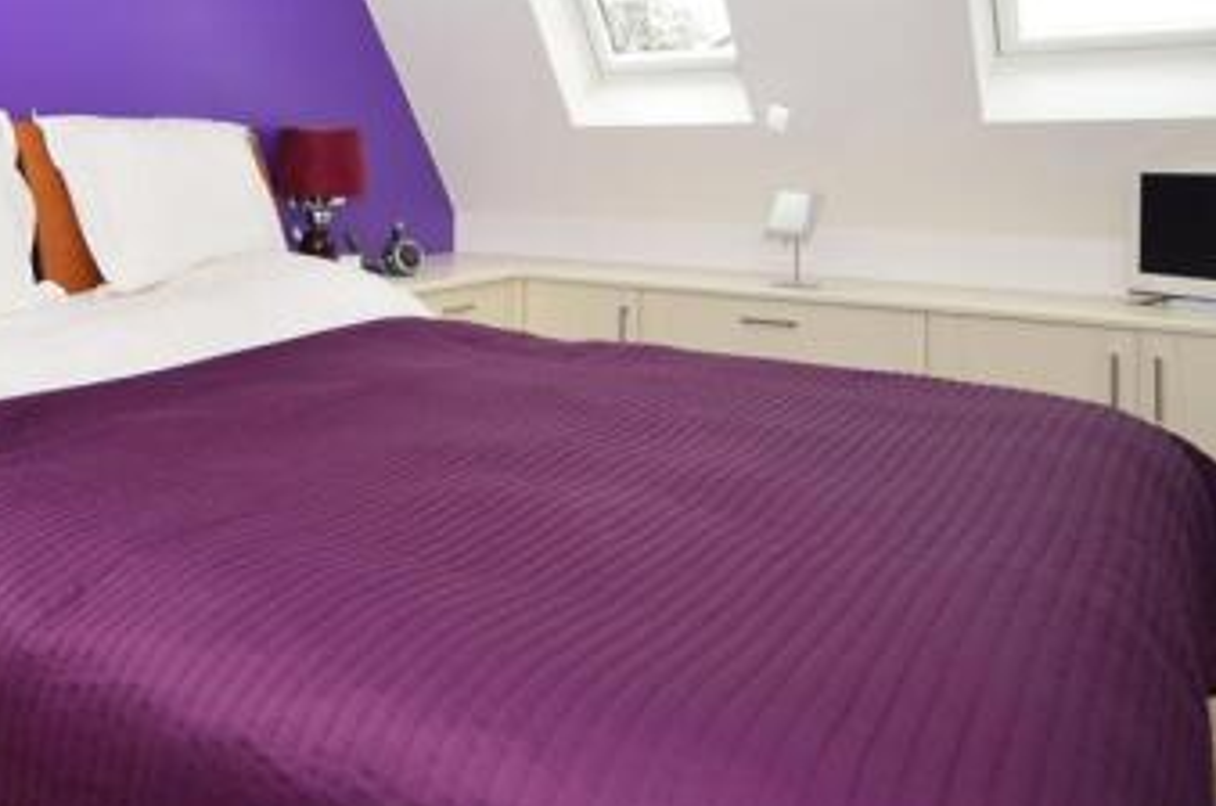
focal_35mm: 33
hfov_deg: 53.4
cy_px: 140
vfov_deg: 37.6
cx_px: 270
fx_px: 1129
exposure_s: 1/160
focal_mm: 11.5
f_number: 5.6
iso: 640
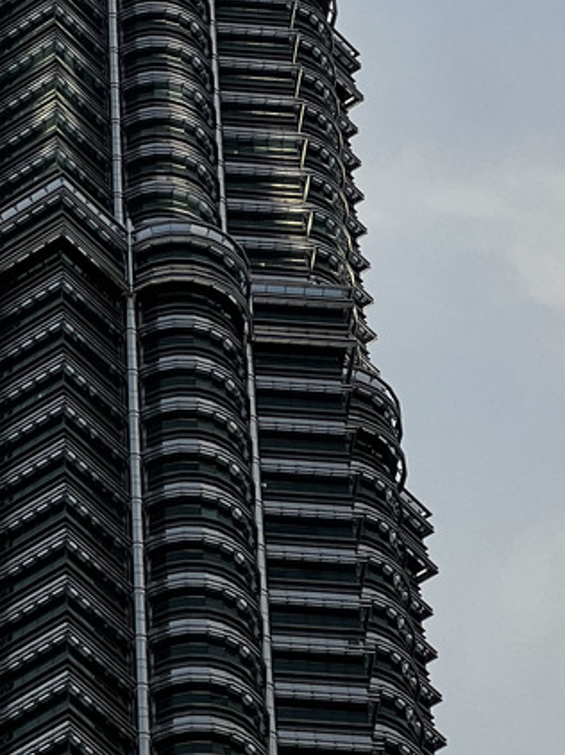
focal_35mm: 219
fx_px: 4771
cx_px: 64
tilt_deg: +52.6
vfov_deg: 8.9
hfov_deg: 6.8
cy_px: -134
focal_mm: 9
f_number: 2.8
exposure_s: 1/100
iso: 64
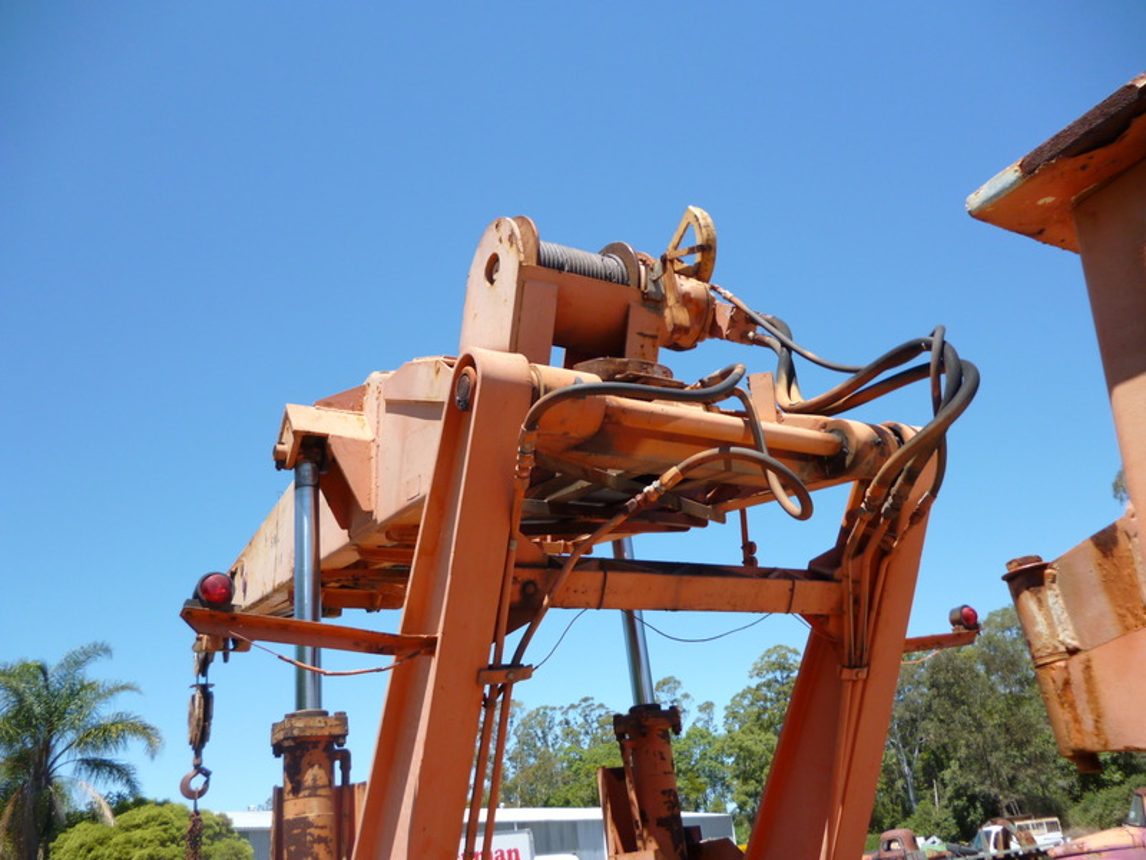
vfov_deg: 49.7
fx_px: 927
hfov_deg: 63.4
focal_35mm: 28
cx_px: 573
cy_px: 430
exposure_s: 1/500
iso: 100
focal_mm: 5
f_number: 3.1
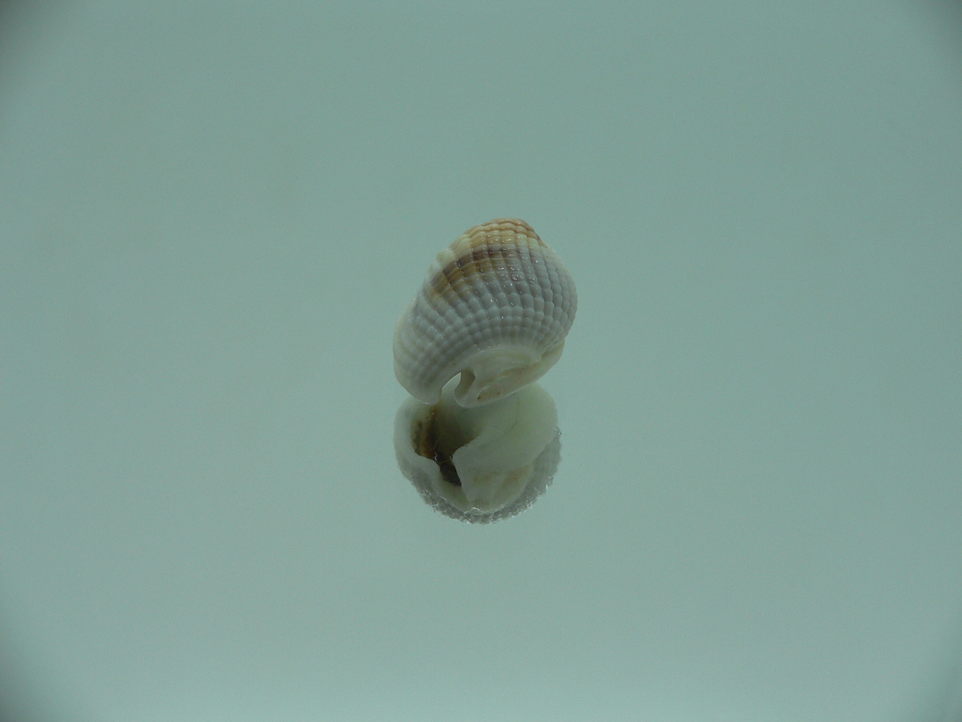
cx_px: 481
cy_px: 361
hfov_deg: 52.6
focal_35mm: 35
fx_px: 973
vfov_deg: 40.7
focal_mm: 4.6
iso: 80
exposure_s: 1/80
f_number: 2.8
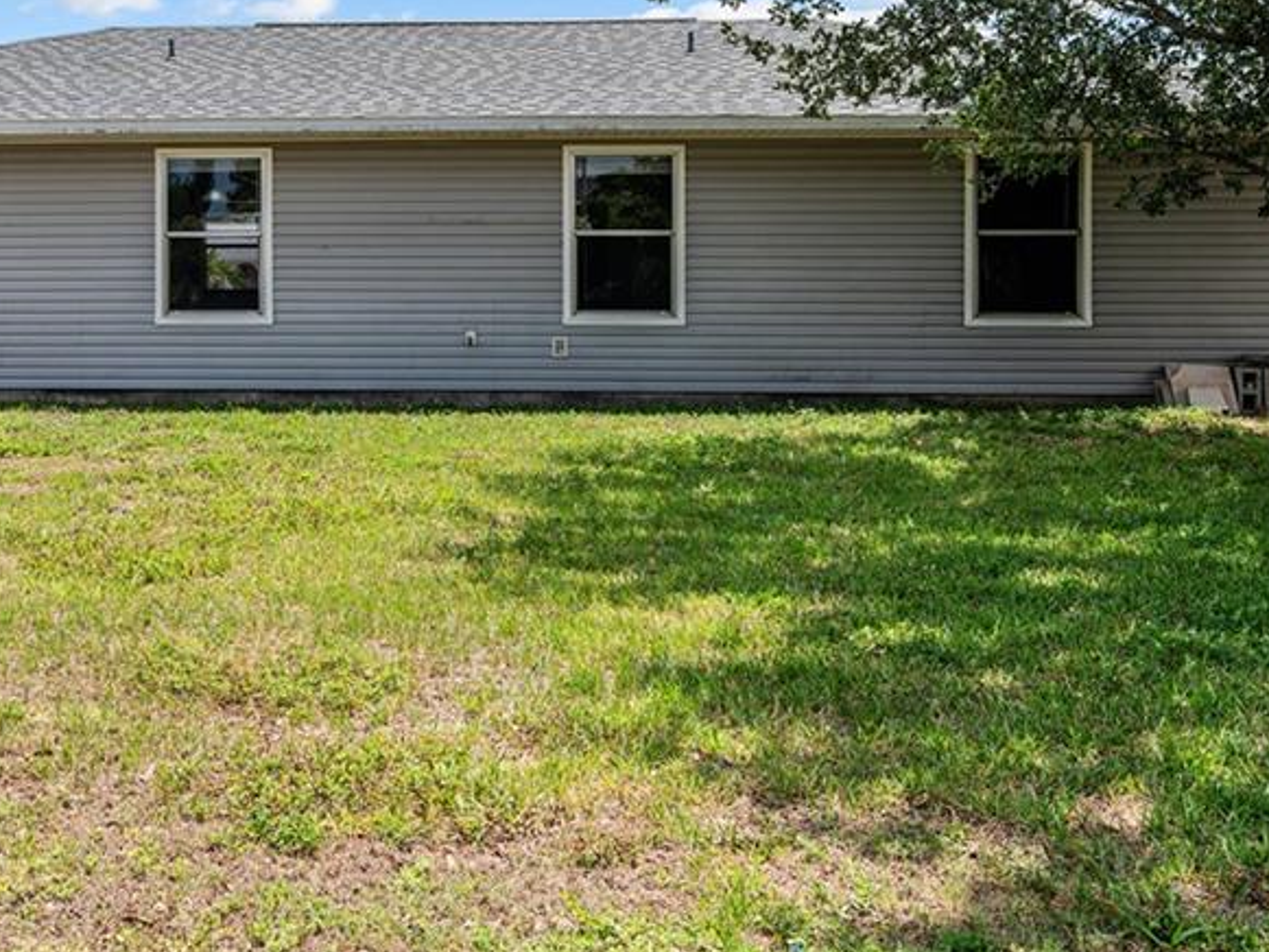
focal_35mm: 44
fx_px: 1613
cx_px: 559
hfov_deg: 42.9
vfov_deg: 32.6
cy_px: 307
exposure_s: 1/800
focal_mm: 26
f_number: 8
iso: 320
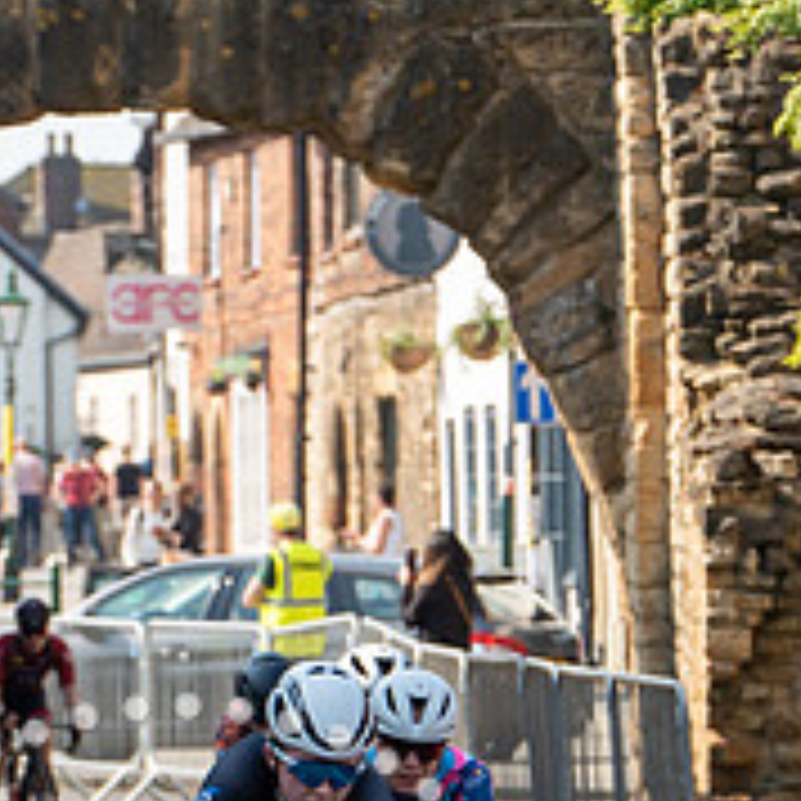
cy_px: 926
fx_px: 12618
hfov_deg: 3.6
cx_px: 464
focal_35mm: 482
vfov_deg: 3.6
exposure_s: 1/640
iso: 200
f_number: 5
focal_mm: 126
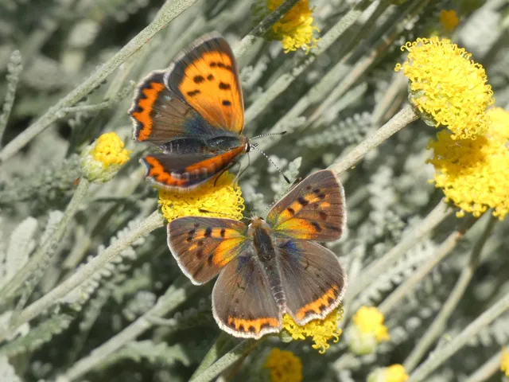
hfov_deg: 4.6
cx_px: 254
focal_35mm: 428
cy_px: 191
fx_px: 6293
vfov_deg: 3.5
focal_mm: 76.7
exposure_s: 1/100
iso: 80
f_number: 5.6
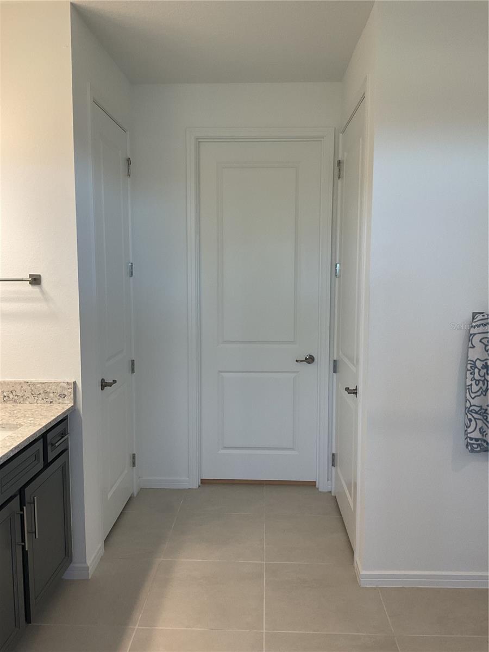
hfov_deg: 48.2
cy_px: 326
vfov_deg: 61.7
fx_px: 546
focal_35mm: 29
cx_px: 244
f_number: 1.8
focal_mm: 3
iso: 64
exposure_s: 1/120
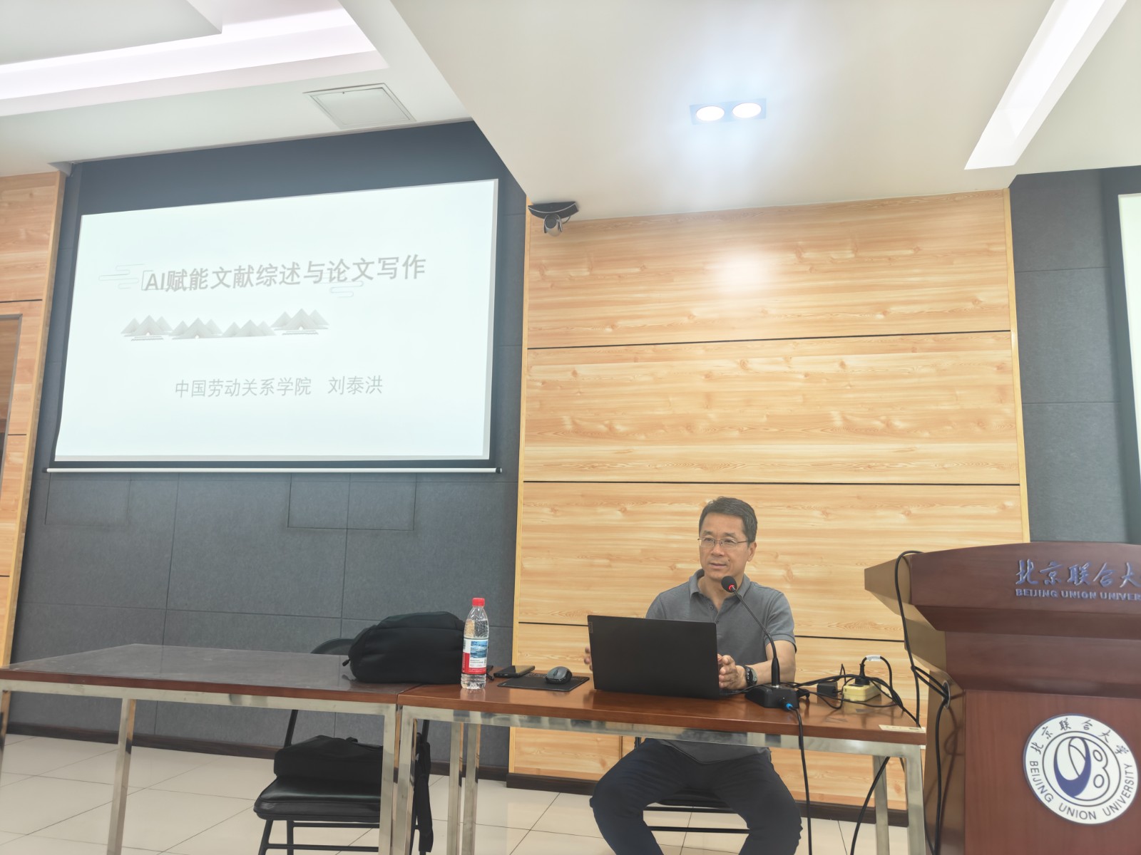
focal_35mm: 24
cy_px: 428
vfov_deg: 56.8
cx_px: 570
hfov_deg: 71.6
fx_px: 791
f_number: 1.8
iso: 64
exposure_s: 1/50
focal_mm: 5.59
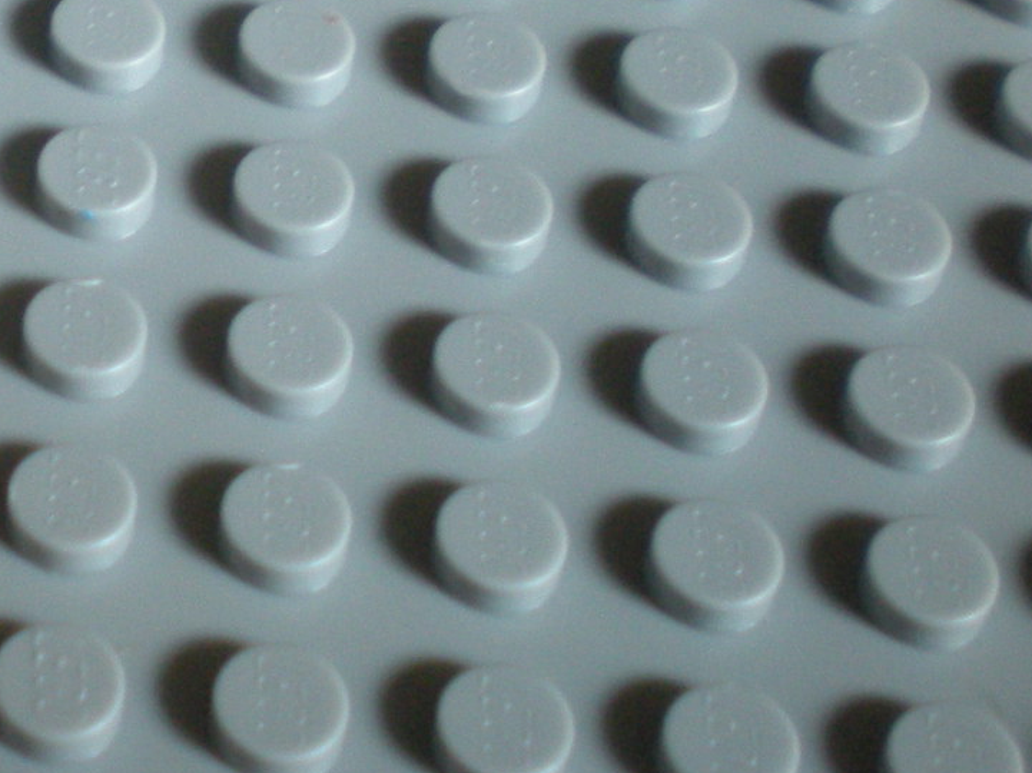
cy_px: -113
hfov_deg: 17.3
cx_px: -252
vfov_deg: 13.4
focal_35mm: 108
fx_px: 3218
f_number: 3.1
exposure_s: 1/27
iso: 200
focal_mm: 6.3
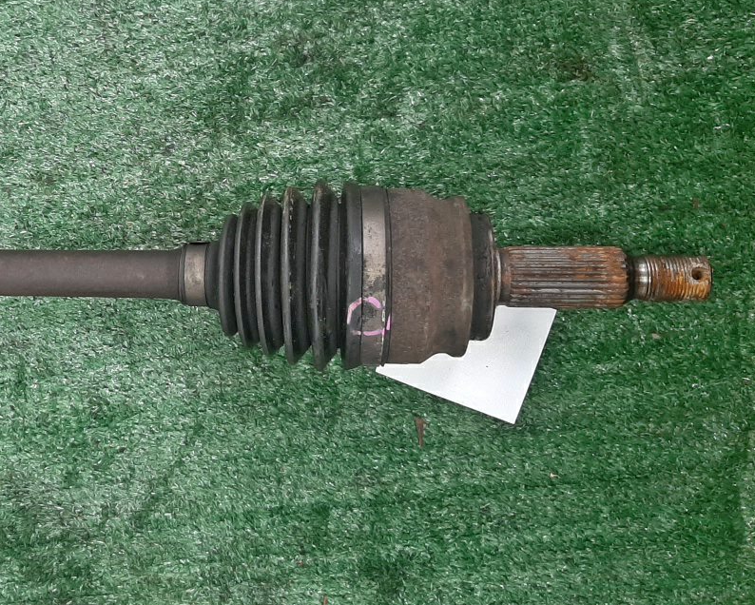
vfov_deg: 32.7
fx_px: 1028
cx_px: 75
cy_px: 250
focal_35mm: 46
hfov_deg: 37.6
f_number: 1.7
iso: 109
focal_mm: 3.93
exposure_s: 1/50
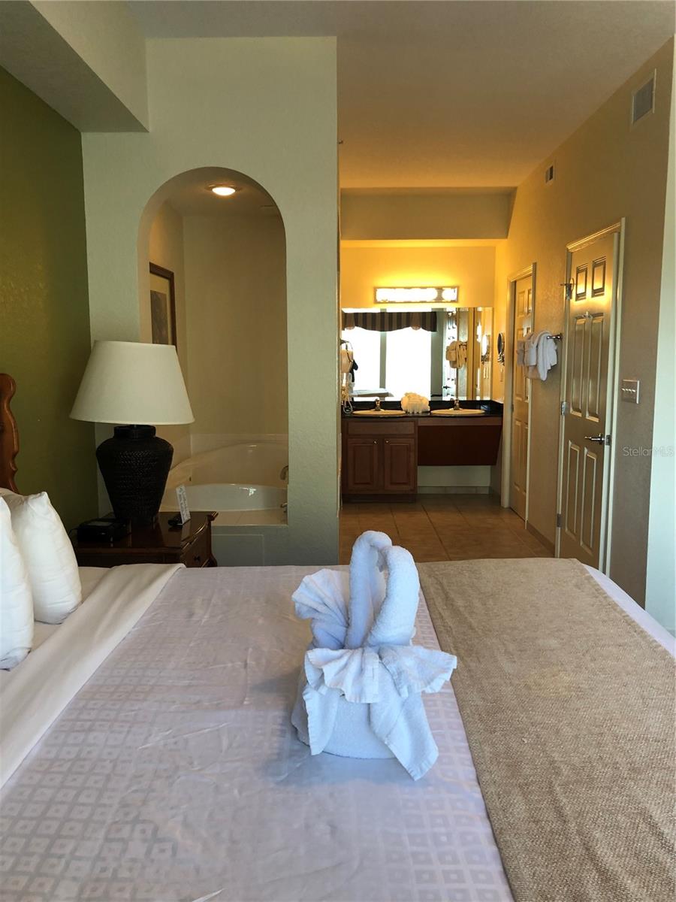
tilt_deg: -6.8
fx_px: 729
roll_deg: -0.3
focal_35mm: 28
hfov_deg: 49.7
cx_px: 338
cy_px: 451
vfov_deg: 63.4
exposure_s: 1/24
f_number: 1.8
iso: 40
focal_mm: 3.99
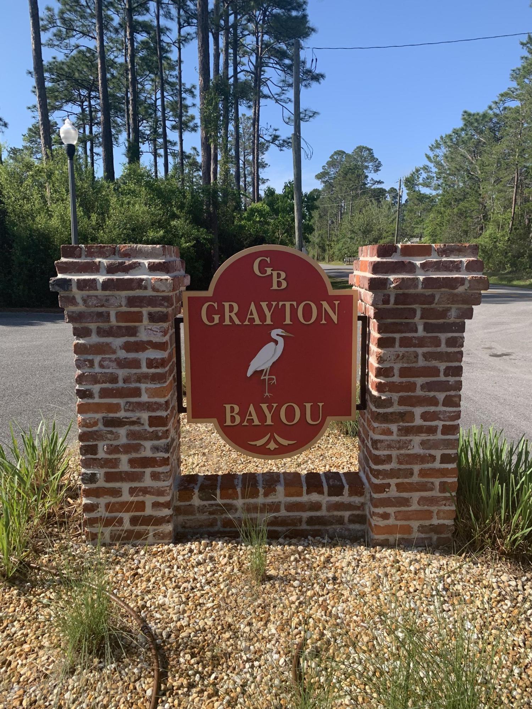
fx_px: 533
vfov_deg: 67.3
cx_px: 266
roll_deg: +2.0
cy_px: 354
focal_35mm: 26
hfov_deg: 53.1
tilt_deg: -8.9
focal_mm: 4.25
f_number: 1.8
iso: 25
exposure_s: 1/1314
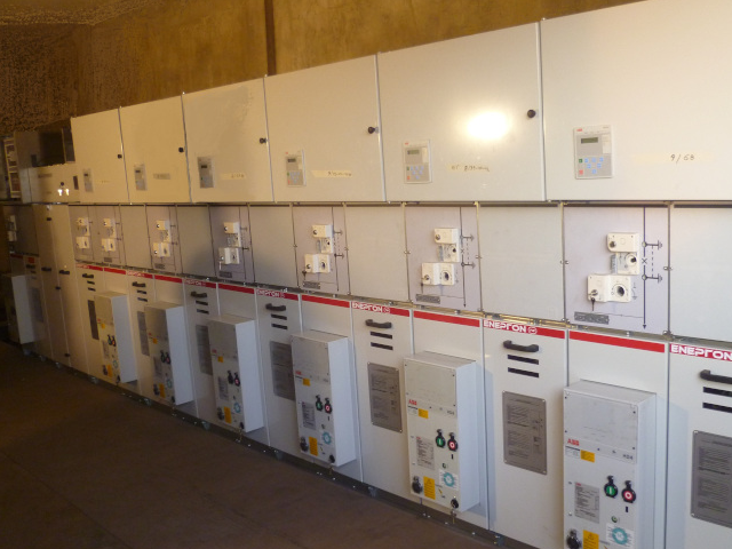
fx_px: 740
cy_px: 294
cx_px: 389
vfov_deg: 40.7
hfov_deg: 52.6
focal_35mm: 35
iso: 200
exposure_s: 1/30
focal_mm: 5
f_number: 2.8
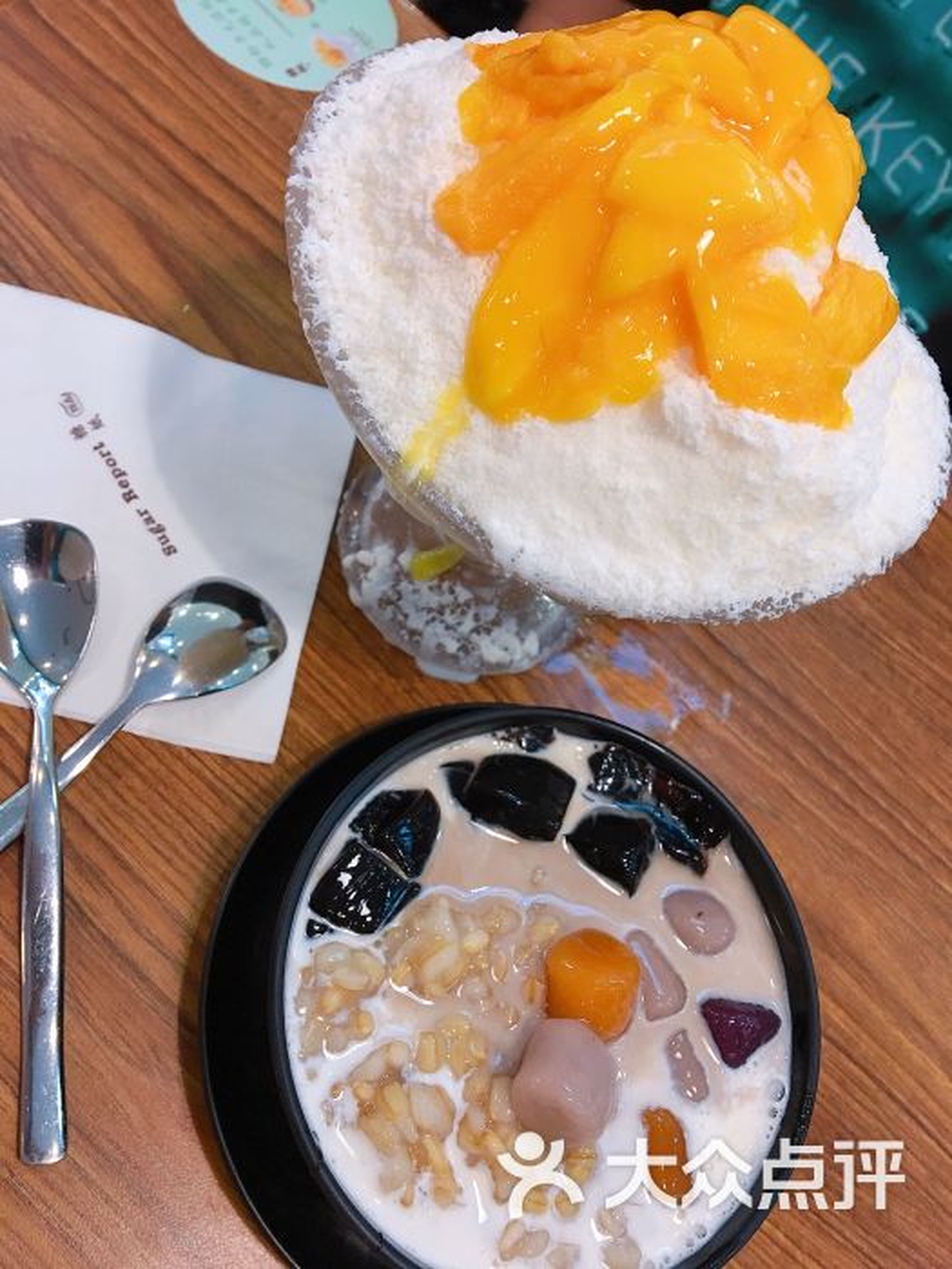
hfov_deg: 48.2
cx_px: 476
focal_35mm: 29
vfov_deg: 61.7
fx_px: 1063
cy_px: 634
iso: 64
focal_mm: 4.15
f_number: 2.2
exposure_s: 1/17
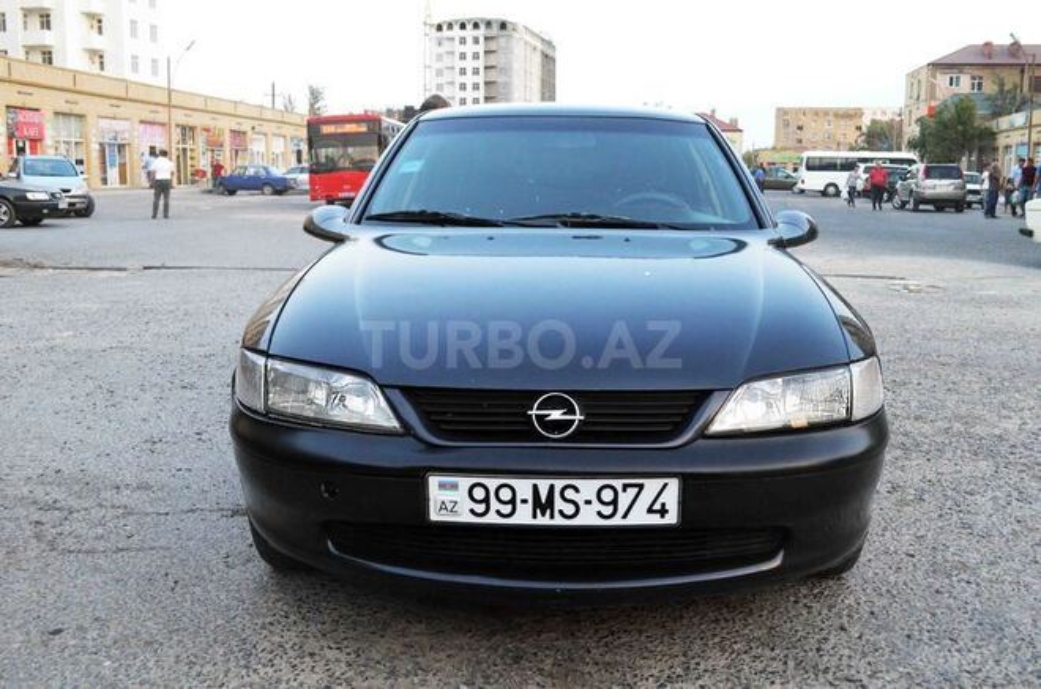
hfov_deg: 53.2
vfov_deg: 36.7
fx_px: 1039
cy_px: 344
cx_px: 520
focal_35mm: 36
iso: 4000
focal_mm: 24
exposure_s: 1/200
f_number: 6.3
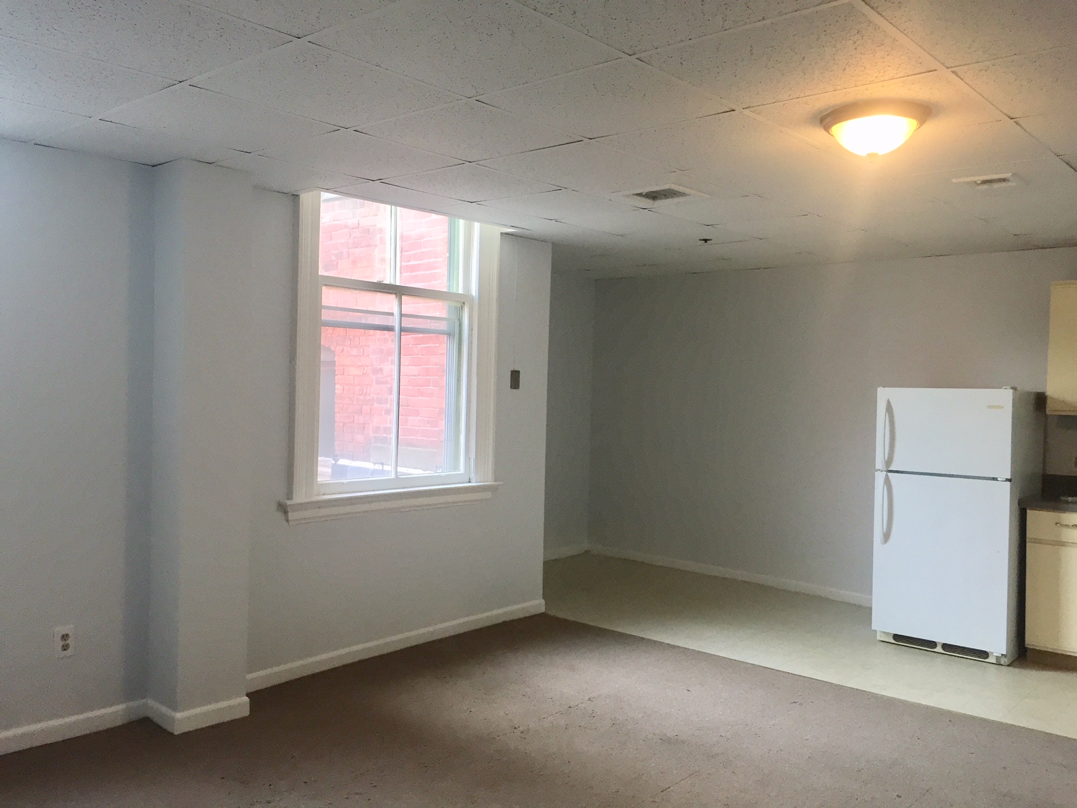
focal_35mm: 29
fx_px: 902
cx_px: 538
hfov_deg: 61.7
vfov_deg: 48.2
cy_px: 404
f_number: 2.2
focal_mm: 4.15
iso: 40
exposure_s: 1/30
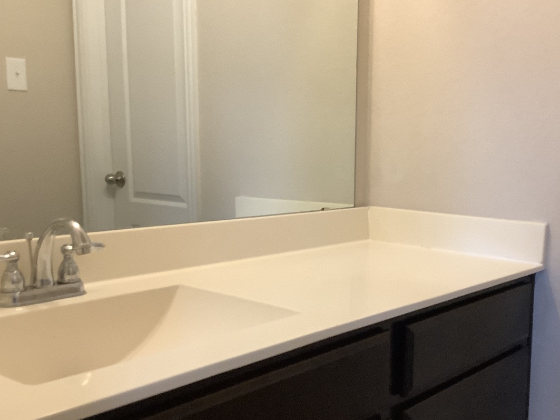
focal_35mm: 42
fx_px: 679
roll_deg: -1.4
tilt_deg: -9.2
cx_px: 341
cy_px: 250
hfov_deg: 44.5
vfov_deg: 34.2
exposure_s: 1/60
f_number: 2.4
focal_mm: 3.3
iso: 250
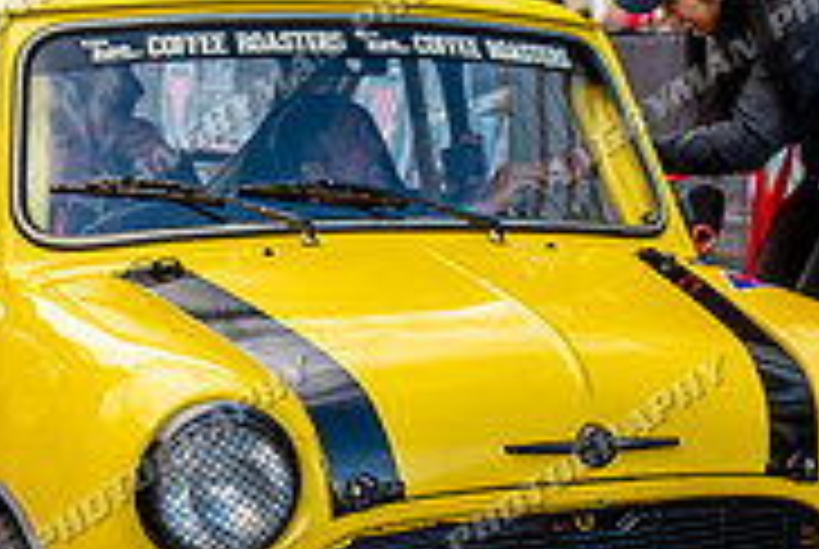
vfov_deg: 15.4
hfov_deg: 22.8
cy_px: 313
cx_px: 351
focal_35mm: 89
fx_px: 2028
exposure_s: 1/500
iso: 100
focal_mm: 28
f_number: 2.8
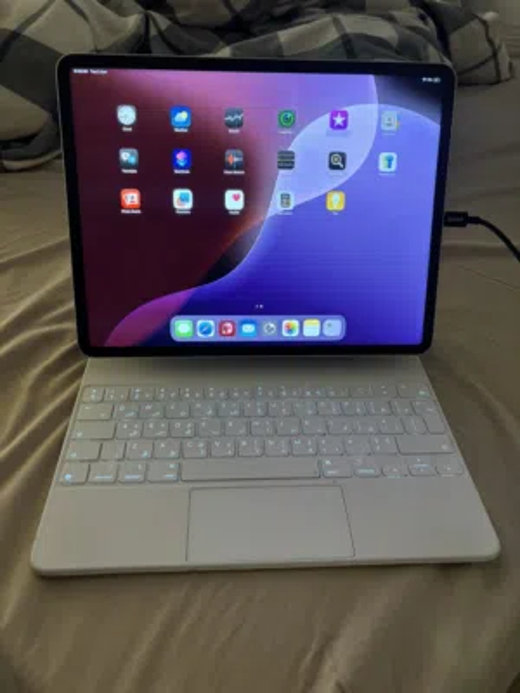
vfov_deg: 67.3
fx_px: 521
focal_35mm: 26
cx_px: 260
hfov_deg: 53.1
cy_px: 346
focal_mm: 5.96
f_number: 1.6
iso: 320
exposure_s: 1/60
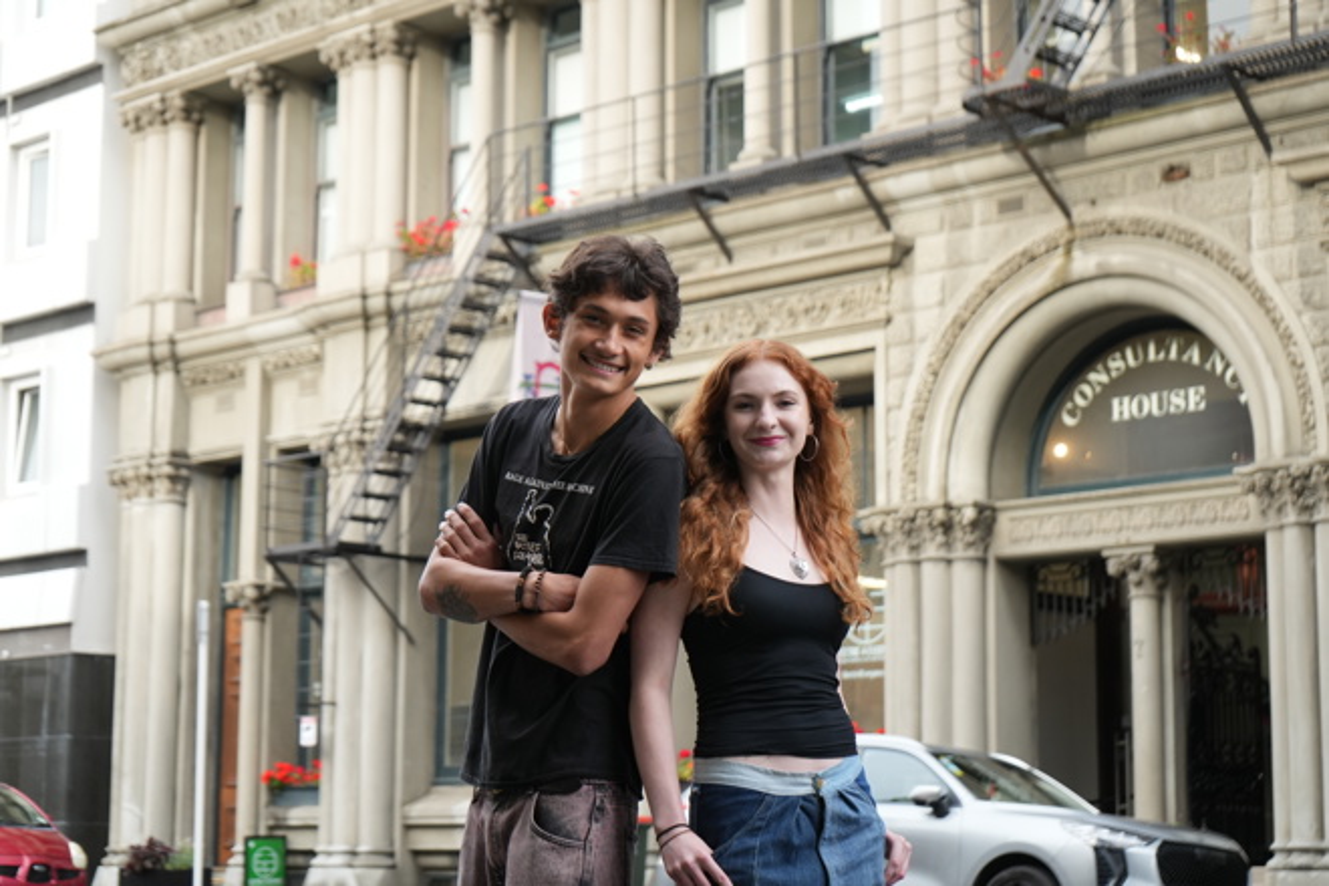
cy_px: 443
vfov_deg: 19.5
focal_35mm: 70
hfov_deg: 28.8
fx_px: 2584
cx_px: 664
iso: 1000
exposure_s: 1/320
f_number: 5.6
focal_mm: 70
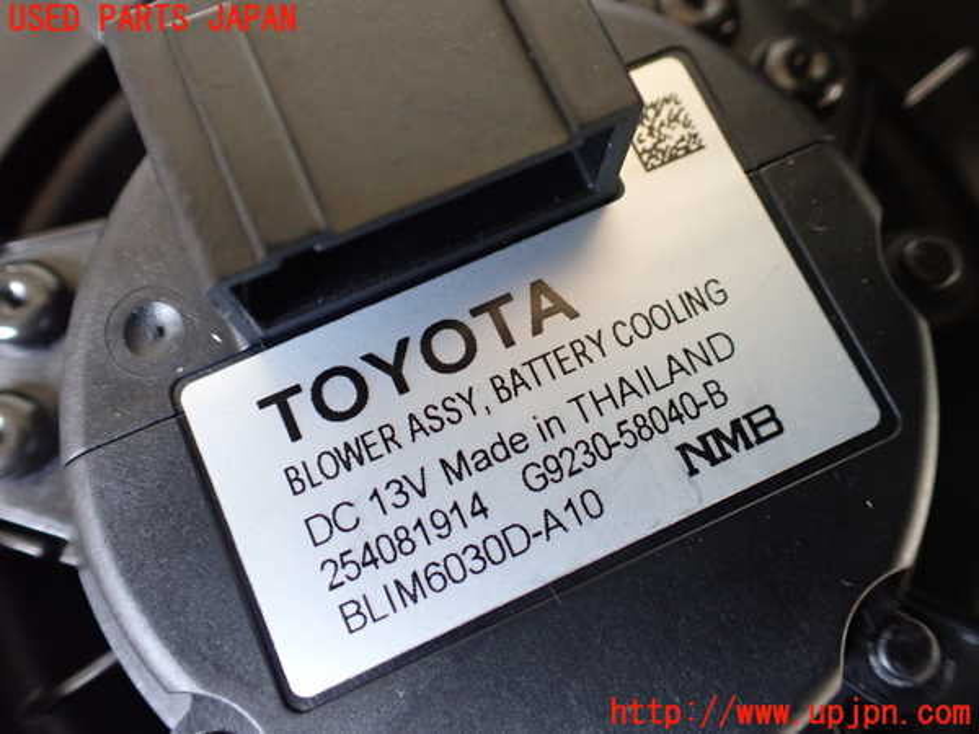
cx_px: 490
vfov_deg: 46.8
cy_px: 367
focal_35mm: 30
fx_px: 848
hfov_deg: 60.0
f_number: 2.3
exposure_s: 1/125
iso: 500
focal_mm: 5.4
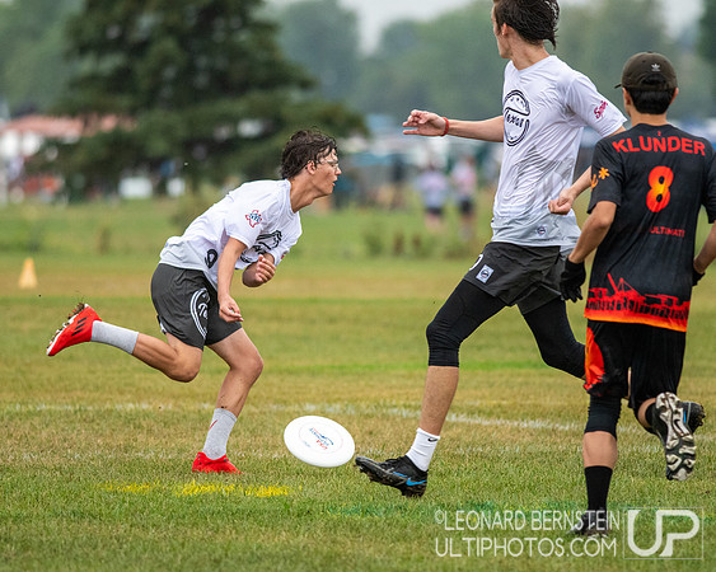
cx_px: 370
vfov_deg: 3.0
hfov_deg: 3.7
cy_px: 292
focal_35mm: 518
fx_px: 10976
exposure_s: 1/2000
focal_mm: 300
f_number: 4.5
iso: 1600
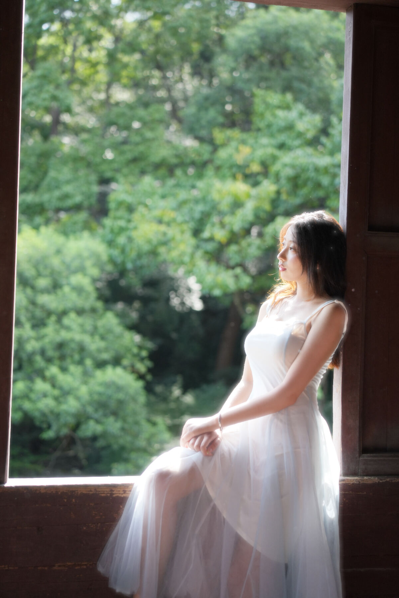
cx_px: 200
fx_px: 831
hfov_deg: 27.0
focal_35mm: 50
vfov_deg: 39.6
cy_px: 299
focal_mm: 50
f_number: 2
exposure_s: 1/1250
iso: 400
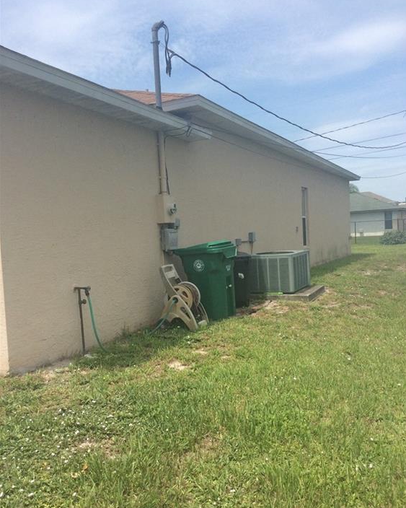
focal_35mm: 34
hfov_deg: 43.3
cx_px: 206
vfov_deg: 52.8
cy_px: 260
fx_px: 511
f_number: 2.4
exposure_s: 1/1634
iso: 32
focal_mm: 3.3
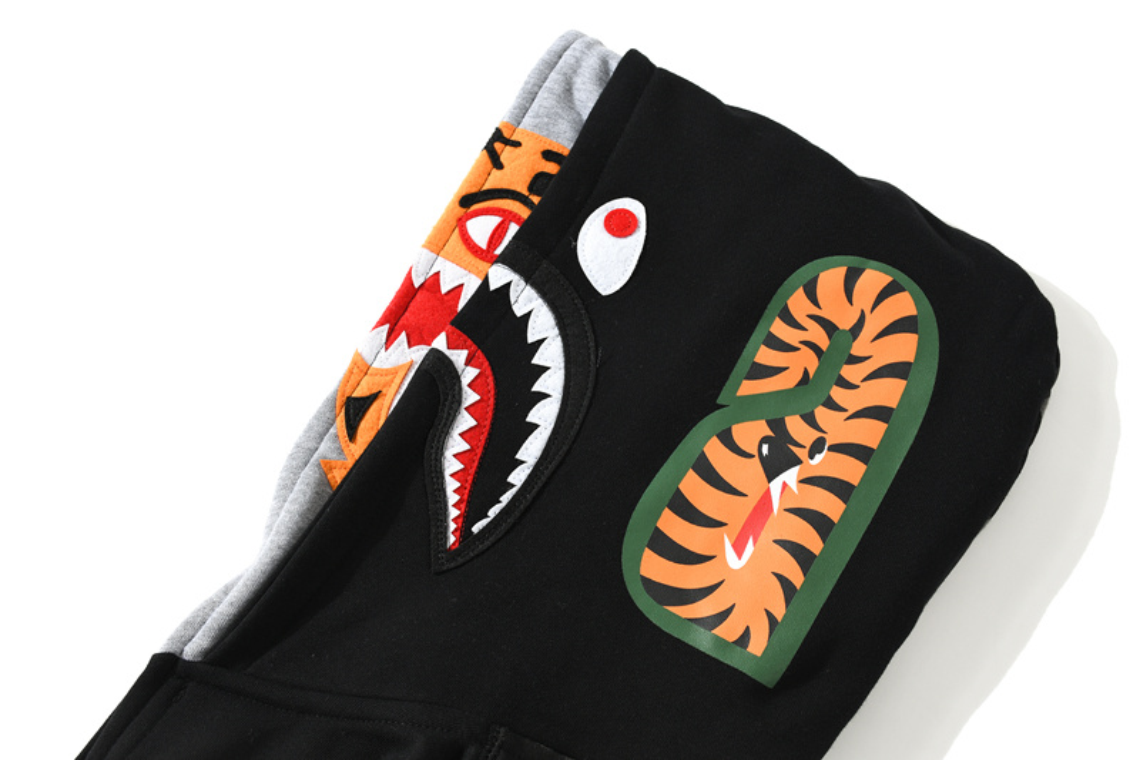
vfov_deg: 29.9
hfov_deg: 43.6
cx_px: 570
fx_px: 1425
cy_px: 380
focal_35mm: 45
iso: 100
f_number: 9
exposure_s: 1/125
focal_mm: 30
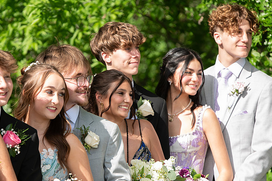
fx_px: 2396
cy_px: 127
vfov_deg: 4.3
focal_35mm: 317
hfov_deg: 6.5
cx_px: 91
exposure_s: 1/400
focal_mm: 200
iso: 100
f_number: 4
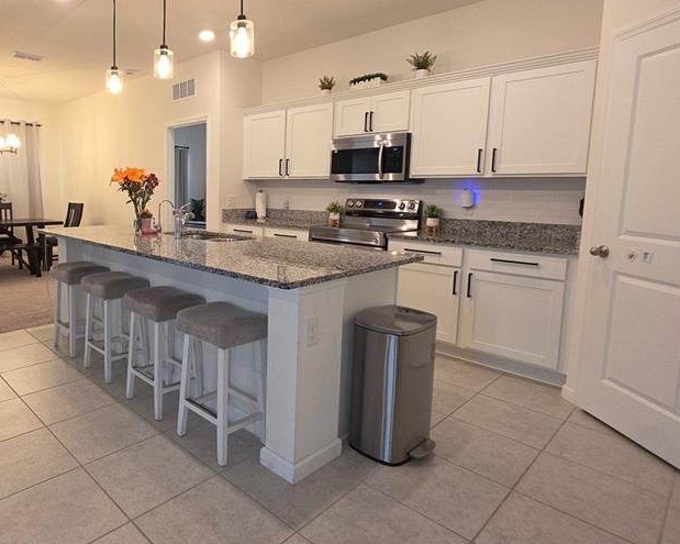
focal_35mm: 21
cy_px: 237
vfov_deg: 65.3
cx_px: 216
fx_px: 423
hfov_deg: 74.8
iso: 100
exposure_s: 1/60
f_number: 1.9
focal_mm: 2.2
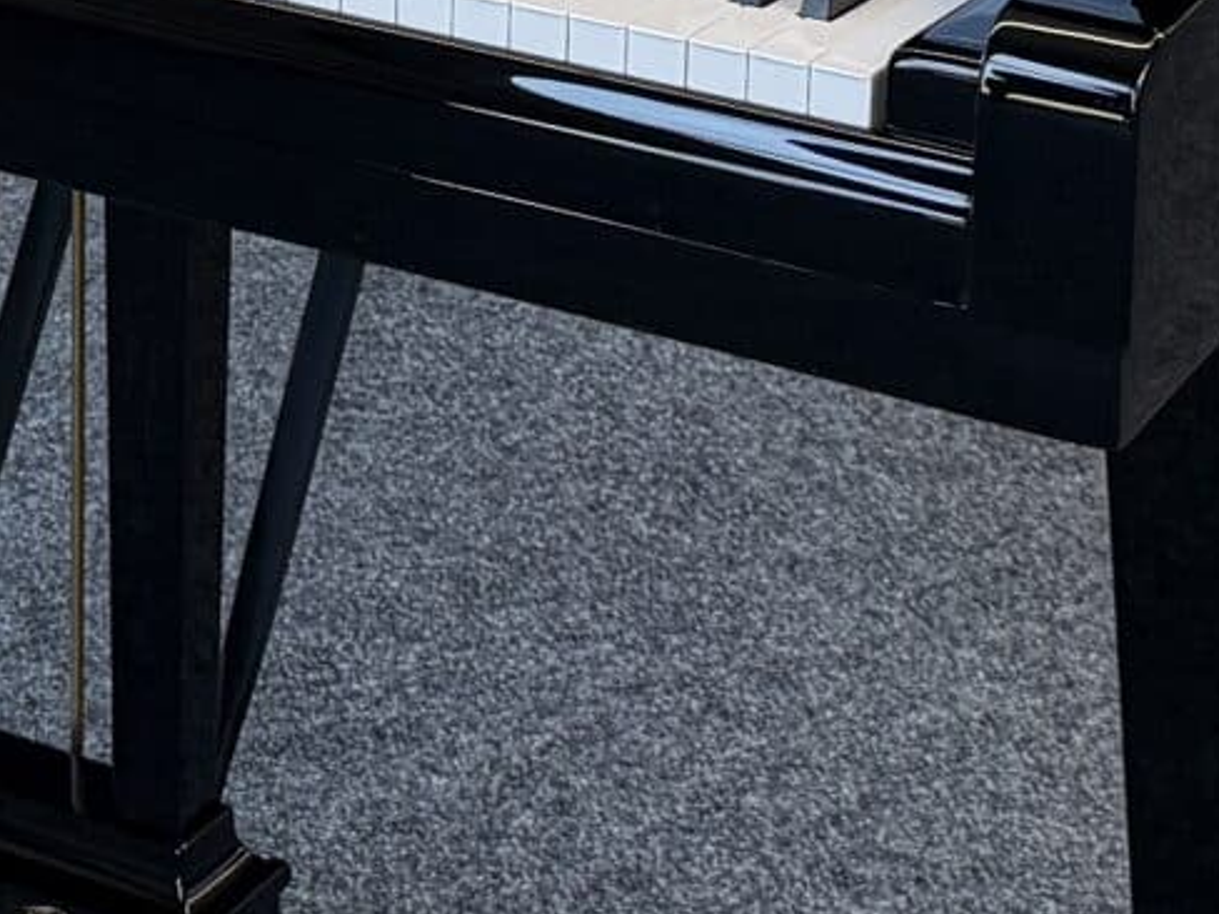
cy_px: -699
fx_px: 4437
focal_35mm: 126
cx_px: 195
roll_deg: -0.3
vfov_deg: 11.0
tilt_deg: -11.3
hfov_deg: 15.5
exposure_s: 1/209
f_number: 1.78
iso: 160
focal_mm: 6.76
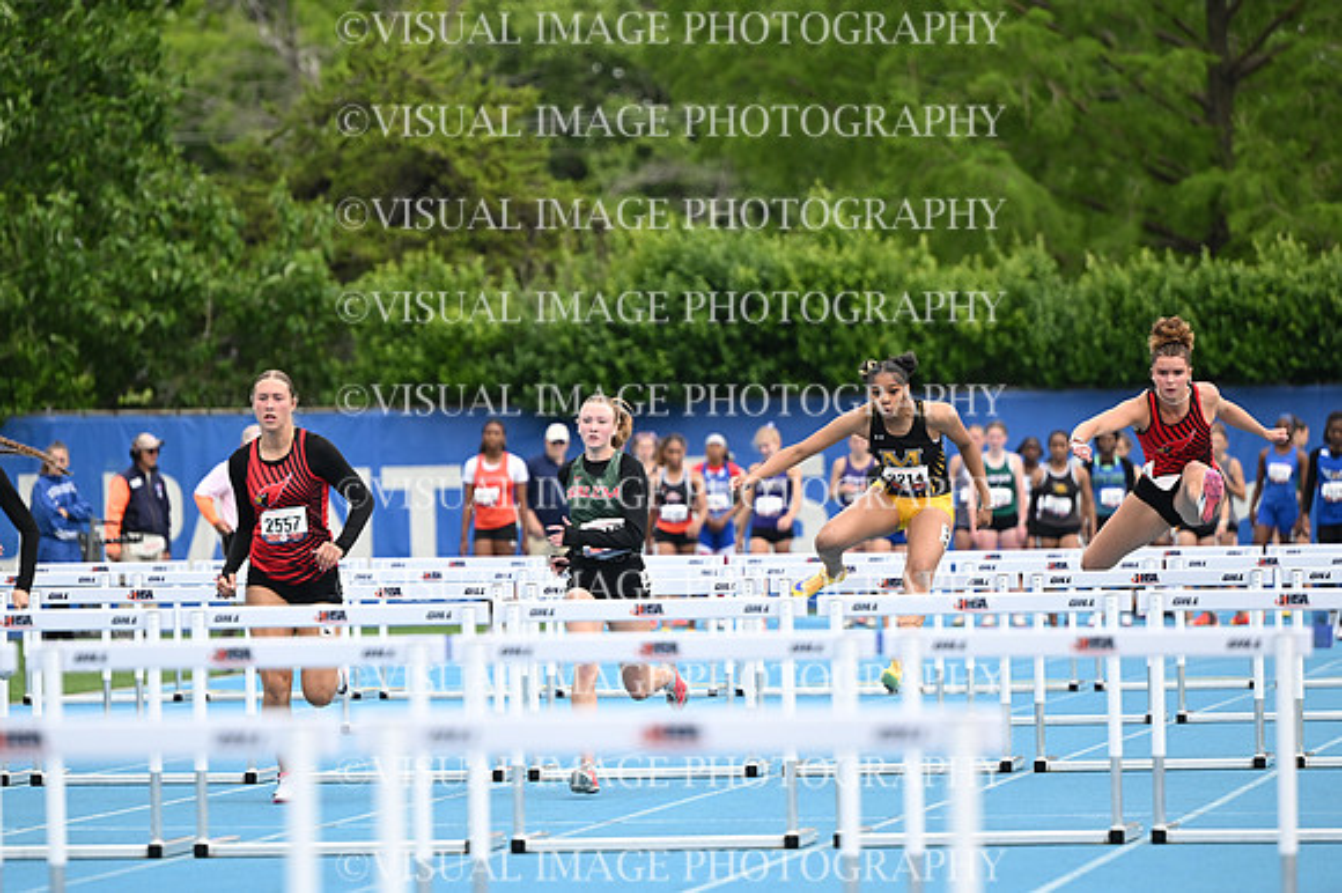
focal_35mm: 255
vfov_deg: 5.4
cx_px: 671
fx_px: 9500
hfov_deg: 8.1
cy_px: 446
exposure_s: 1/6400
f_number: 2.8
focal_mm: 170
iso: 500
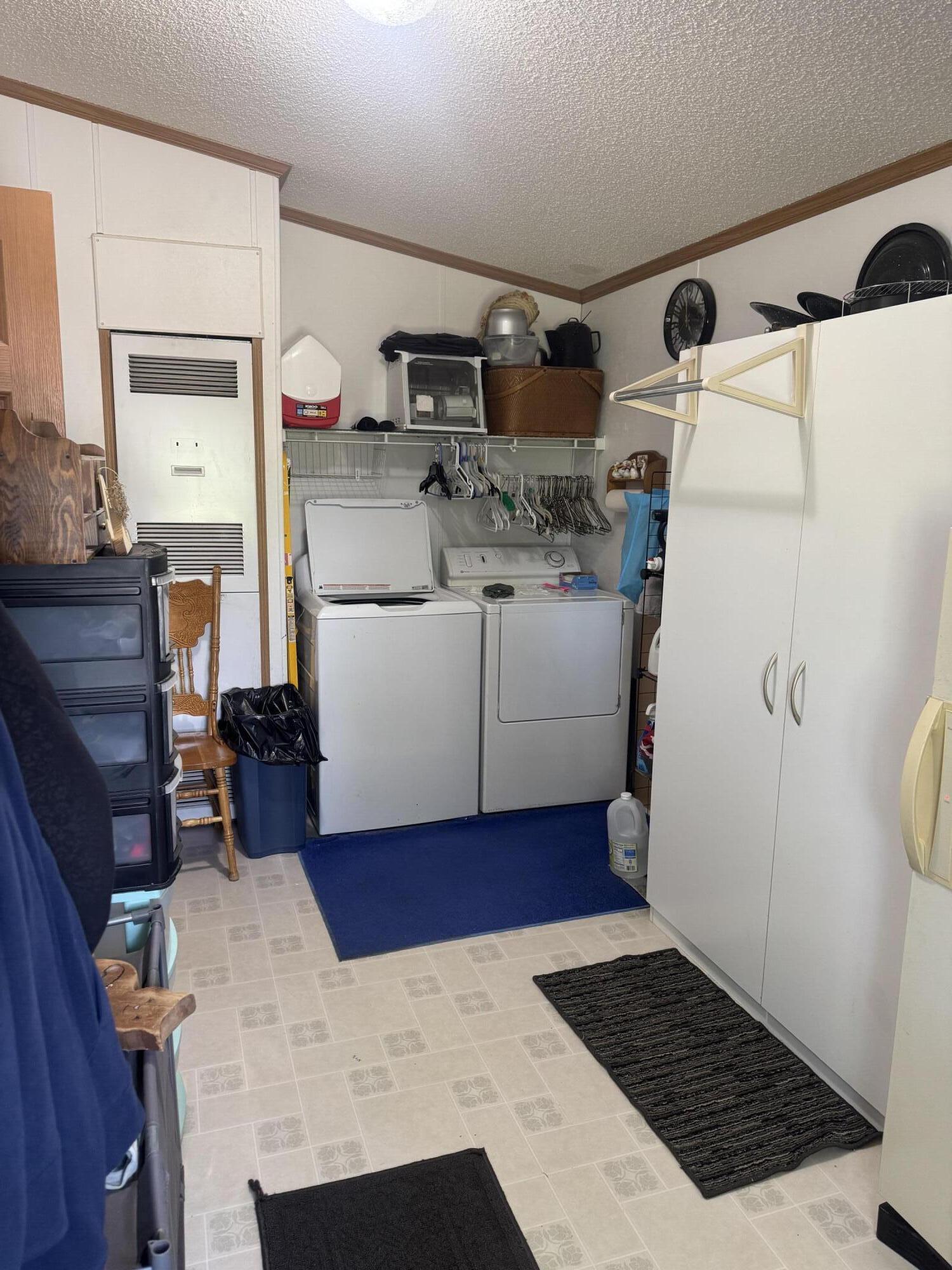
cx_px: 476
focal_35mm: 24
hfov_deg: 56.8
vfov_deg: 71.6
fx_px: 880
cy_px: 635
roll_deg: -0.9
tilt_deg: -10.7
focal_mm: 6.76
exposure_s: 1/60
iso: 250
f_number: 1.78
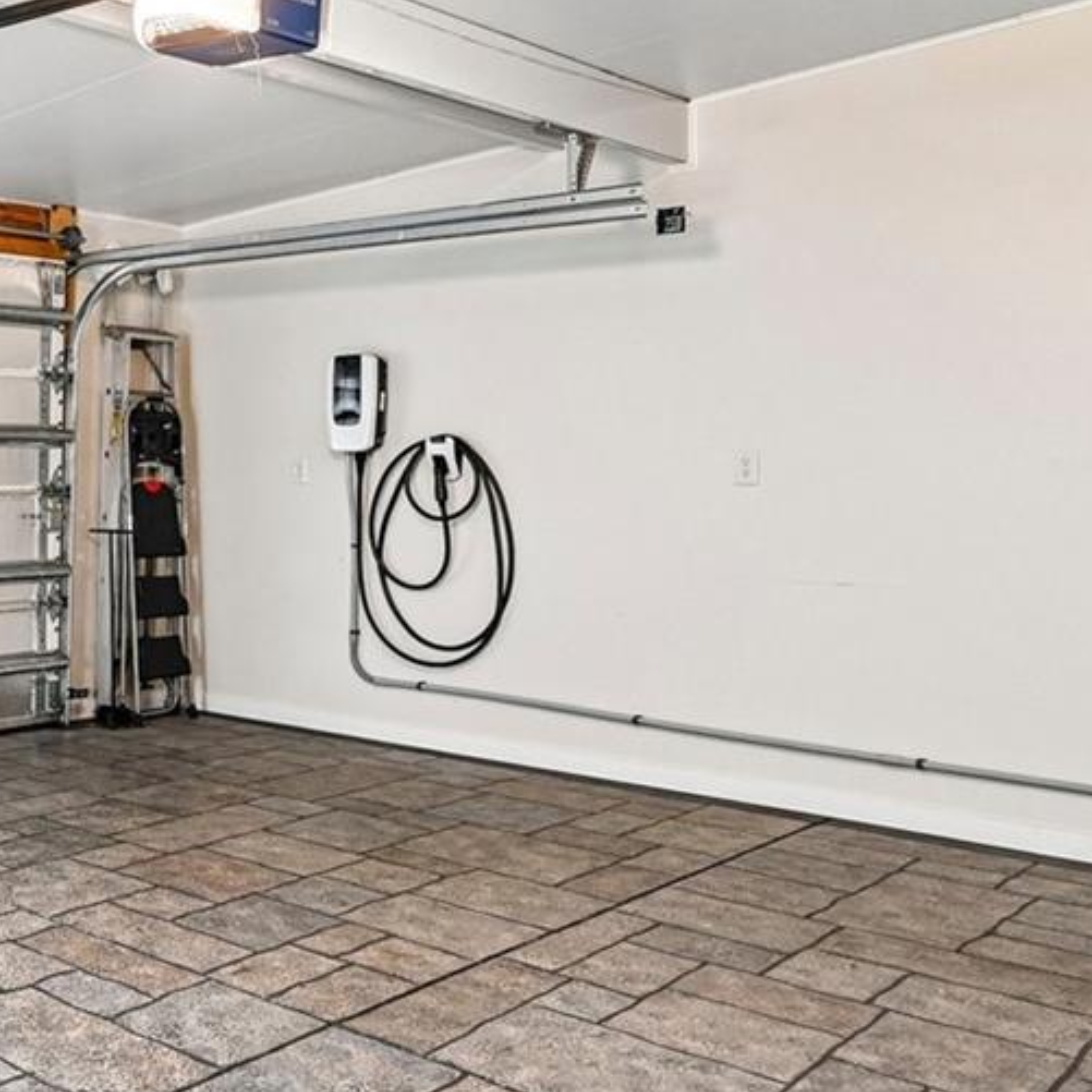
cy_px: 425
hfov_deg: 37.0
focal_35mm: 38
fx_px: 1356
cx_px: -105
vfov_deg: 43.6
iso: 400
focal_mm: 14
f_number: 8
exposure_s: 1/3.33
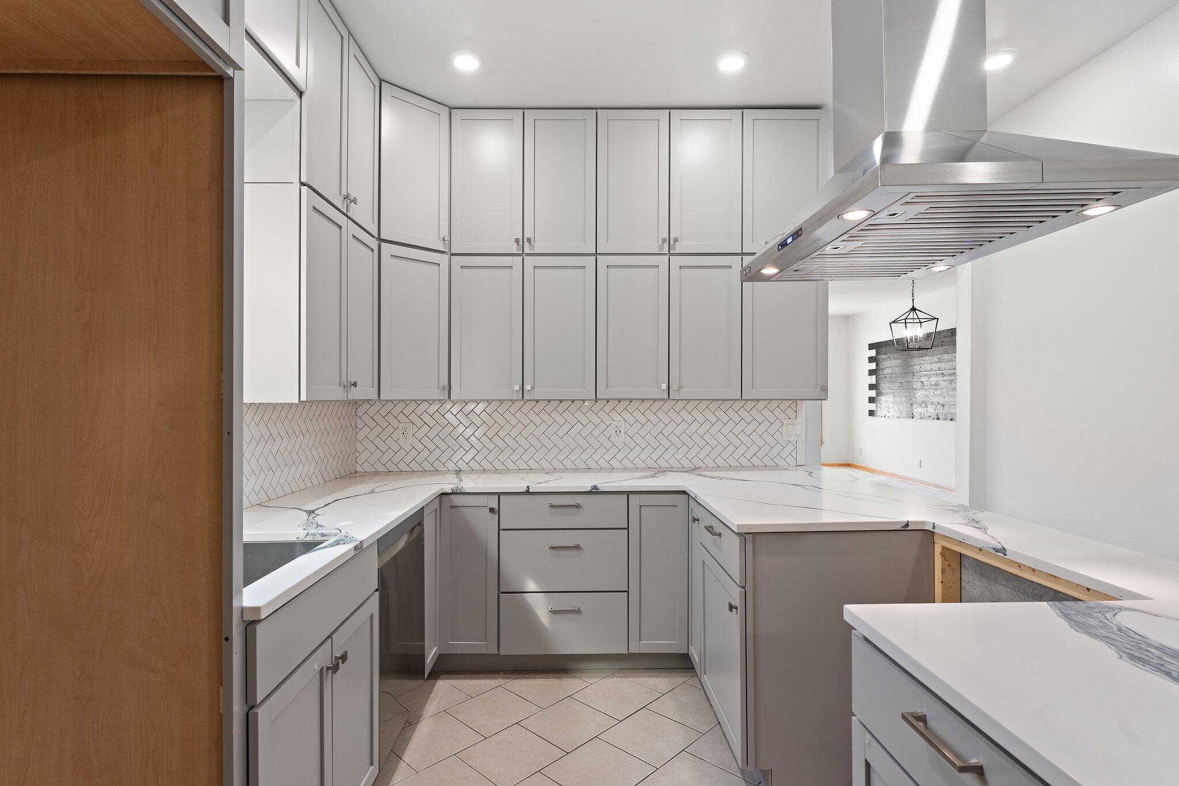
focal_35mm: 18
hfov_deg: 91.0
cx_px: 590
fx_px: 580
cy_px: 393
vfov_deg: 68.3
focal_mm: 17.7
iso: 400
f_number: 8
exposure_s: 1/2
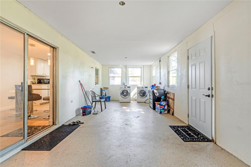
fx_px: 115
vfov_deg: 72.0
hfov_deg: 95.0
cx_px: 126
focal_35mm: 16
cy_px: 84
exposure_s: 1/50
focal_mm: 11
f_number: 9
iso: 200
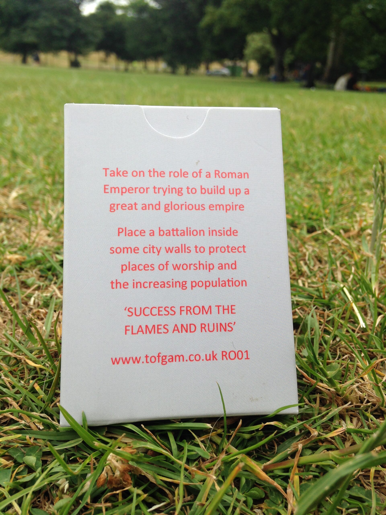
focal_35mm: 33
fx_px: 491
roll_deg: -2.9
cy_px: 258
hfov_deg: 42.9
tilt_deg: -21.3
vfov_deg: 55.4
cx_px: 193
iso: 50
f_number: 2.4
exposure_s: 1/291
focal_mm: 4.12
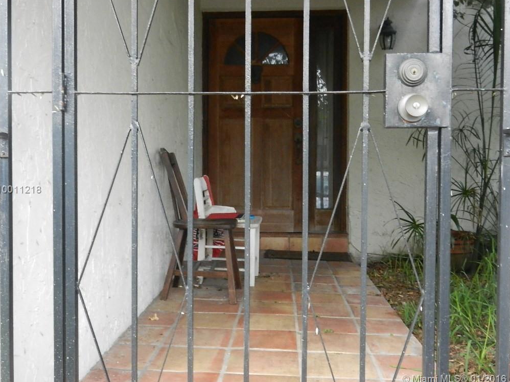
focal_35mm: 39
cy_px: 190
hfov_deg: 47.9
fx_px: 574
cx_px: 249
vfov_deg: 36.8
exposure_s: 1/200
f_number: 4
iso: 640
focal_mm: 6.9
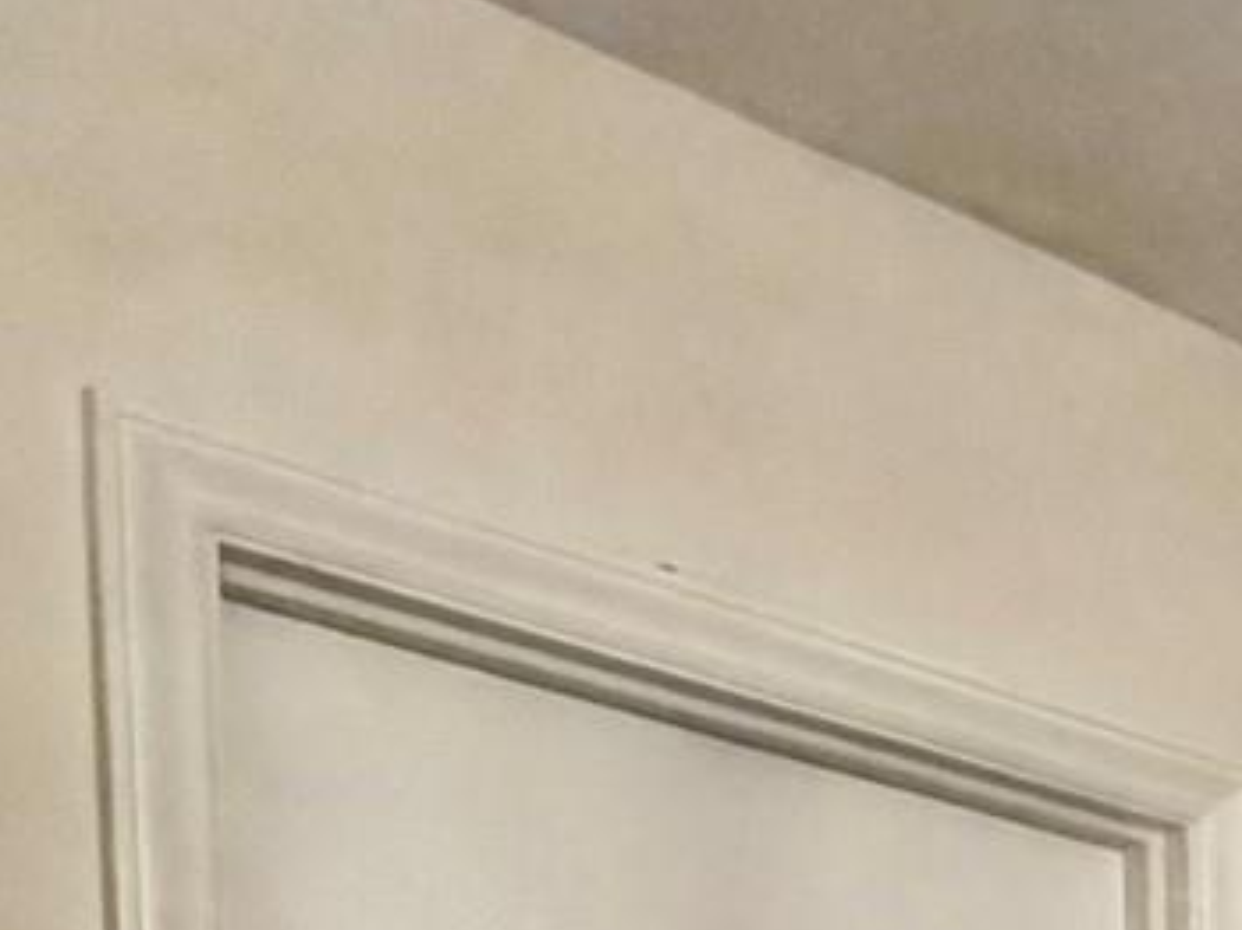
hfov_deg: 16.1
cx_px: 2722
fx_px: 2940
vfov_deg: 14.4
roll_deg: -0.1
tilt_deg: -4.1
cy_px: 1952
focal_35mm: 82
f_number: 2.2
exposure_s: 1/120
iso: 250
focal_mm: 2.22
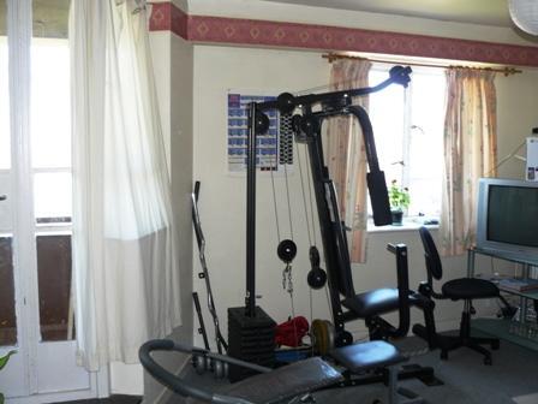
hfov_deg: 51.4
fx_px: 560
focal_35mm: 36
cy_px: 202
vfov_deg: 39.7
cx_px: 269
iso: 100
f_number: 2.8
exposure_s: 1/30
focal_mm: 6
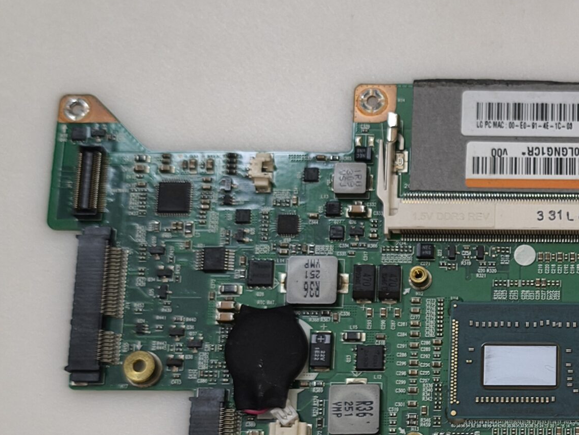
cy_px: 369
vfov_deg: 18.4
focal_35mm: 79
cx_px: 599
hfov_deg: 23.5
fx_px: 1322
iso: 320
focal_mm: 6.57
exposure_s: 1/50
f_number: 1.6
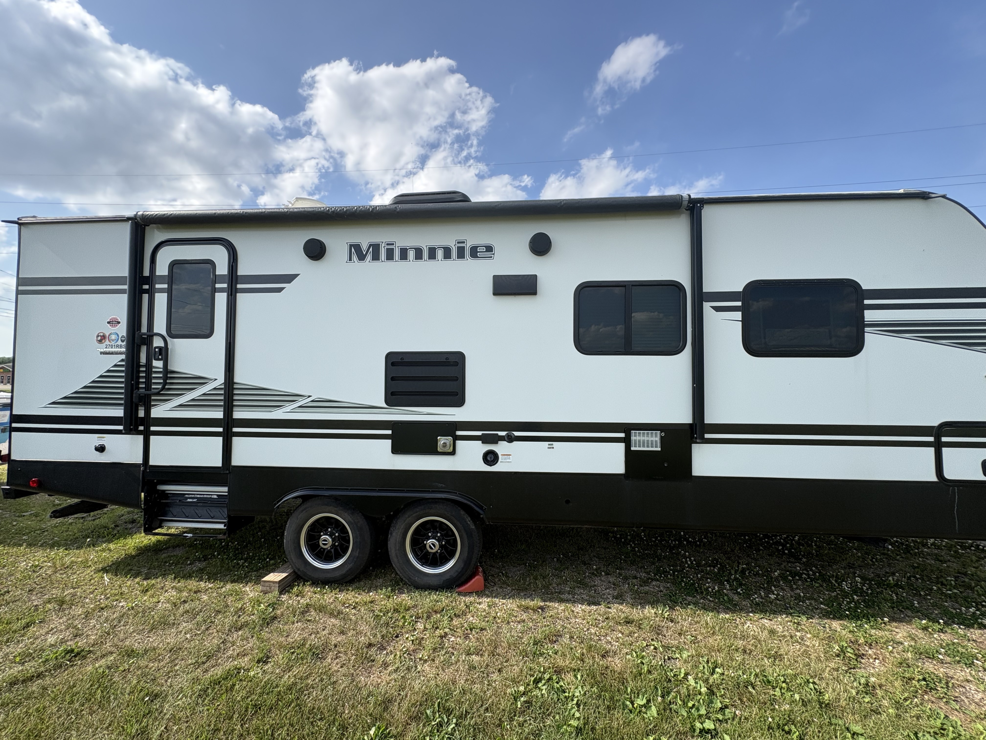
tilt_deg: +3.4
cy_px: 370
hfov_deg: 102.1
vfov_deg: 85.7
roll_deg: -0.9
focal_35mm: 14
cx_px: 493
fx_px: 399
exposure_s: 1/1110
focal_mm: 2.22
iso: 50
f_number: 2.2
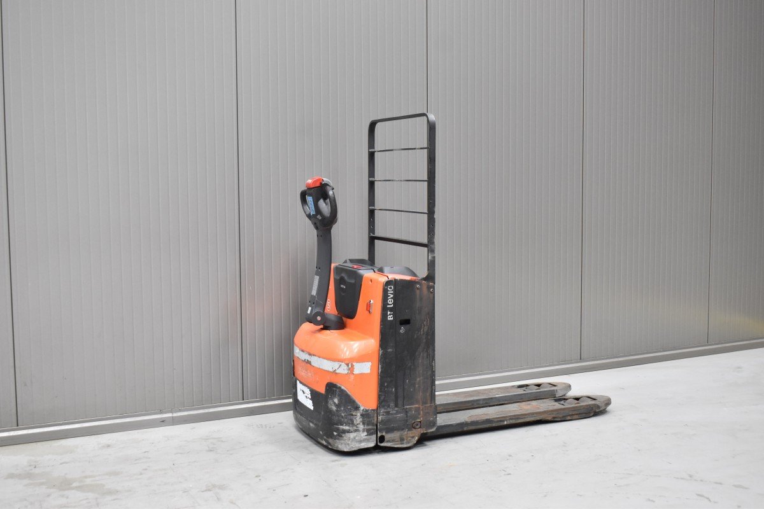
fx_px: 891
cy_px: 254
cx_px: 382
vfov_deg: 31.9
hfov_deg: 46.4
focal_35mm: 42
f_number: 5
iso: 1600
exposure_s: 1/30
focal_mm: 28
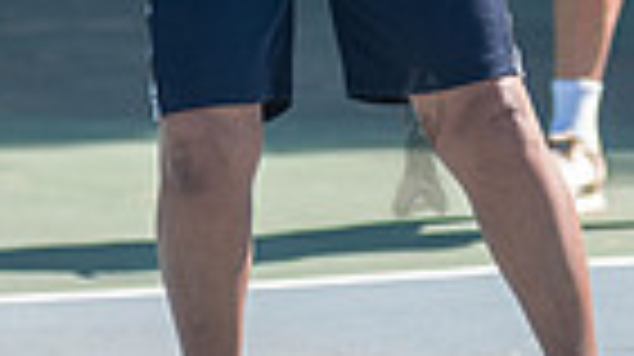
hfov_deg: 3.2
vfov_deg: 1.8
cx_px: 418
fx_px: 11219
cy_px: -300
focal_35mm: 668
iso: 200
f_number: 3.5
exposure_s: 1/640
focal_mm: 155
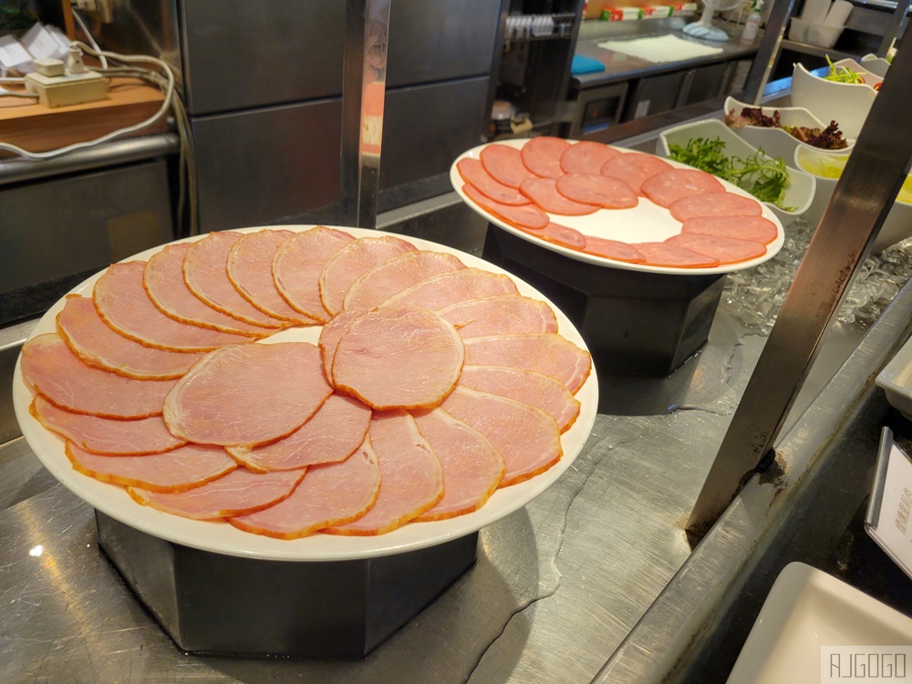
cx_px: 456
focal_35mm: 26
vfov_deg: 53.1
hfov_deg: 67.3
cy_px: 342
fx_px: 685
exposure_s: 1/120
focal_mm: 5.4
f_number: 1.8
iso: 200
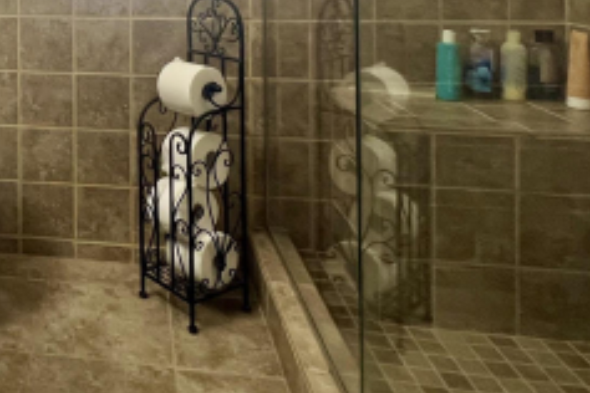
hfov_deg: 43.8
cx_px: 9
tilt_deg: +0.1
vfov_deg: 30.5
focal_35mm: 38
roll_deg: +0.7
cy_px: -62
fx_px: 623
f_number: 1.8
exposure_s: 1/60
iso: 160
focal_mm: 1.57
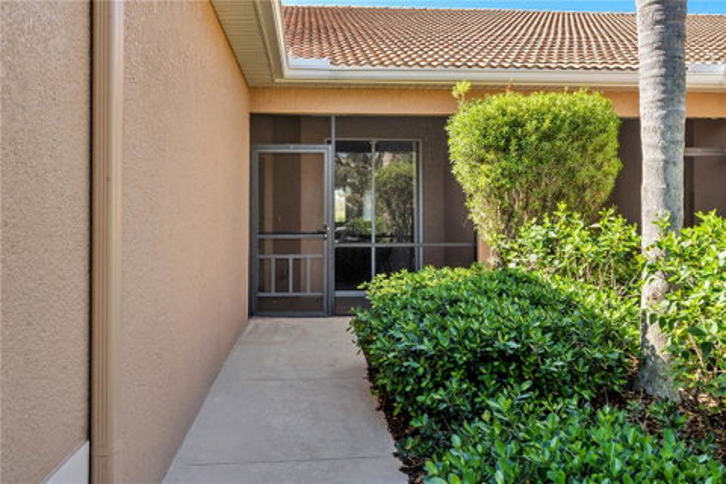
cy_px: 242
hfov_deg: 65.5
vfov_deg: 46.4
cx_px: 363
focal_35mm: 28
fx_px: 565
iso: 80
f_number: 13
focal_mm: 28
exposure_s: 1/30
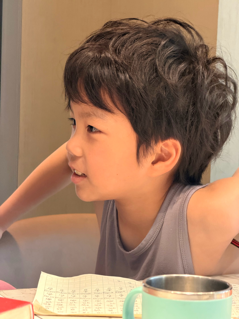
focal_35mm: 100
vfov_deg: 19.6
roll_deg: -2.2
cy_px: 160
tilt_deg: -4.3
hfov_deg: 14.8
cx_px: 120
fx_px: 921
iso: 320
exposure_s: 1/121
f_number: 2.8
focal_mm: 16.89
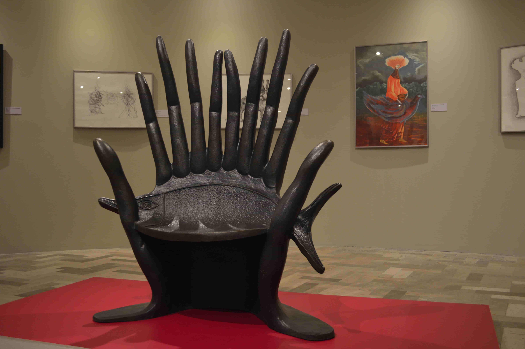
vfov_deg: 36.8
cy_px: 174
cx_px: 262
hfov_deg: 53.2
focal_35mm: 36
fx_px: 525
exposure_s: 1/60
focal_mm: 24
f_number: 4
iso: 560
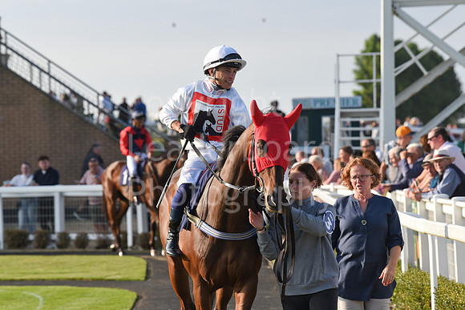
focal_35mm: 200
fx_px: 2584
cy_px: 155
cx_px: 232
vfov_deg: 6.9
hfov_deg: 10.3
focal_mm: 200
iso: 640
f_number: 6.3
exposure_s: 1/1600
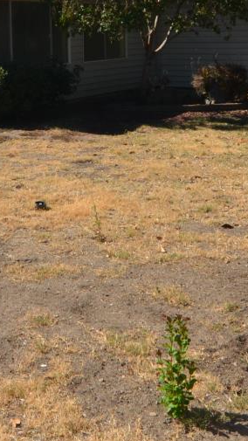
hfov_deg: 21.4
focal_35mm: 56
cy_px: 114
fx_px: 655
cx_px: 99
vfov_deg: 36.4
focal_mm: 12
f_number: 9
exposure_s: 1/200
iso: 100
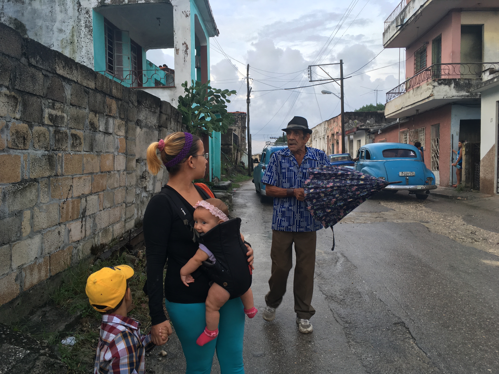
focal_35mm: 29
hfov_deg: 61.7
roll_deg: +0.8
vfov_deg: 48.2
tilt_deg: -2.7
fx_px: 418
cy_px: 187
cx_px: 250
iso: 25
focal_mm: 4.15
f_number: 2.2
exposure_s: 1/60
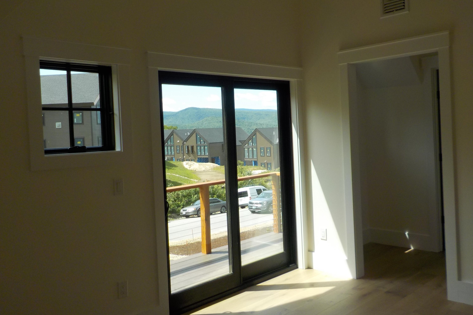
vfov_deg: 41.1
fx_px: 420
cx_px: 236
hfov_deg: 58.7
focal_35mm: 32
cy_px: 153
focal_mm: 4.1
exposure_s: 1/400
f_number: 3.3
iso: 125
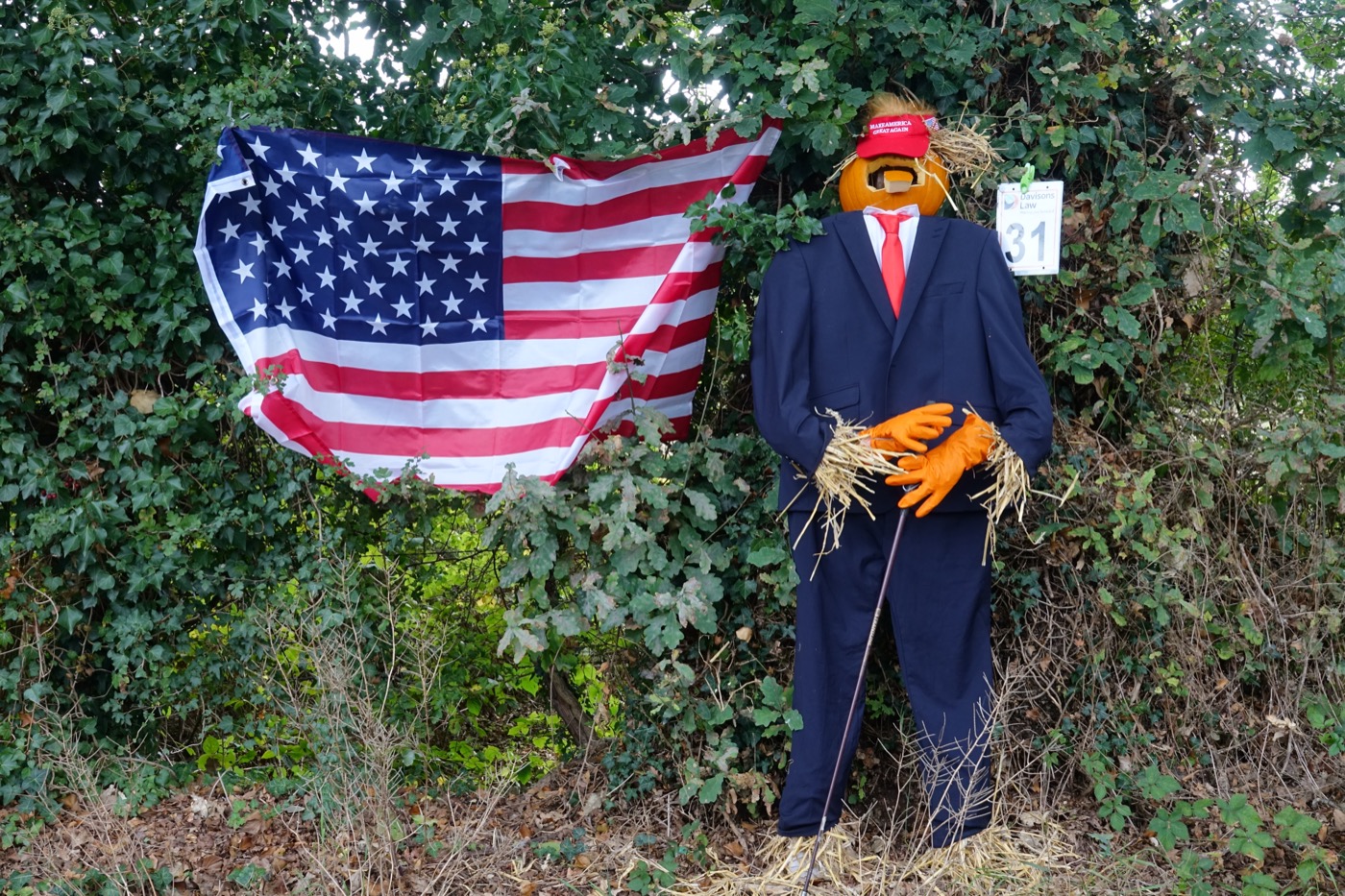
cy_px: 448
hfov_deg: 42.7
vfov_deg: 29.2
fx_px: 1718
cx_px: 672
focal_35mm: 46
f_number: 5
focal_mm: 16.92
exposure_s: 1/125
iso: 400
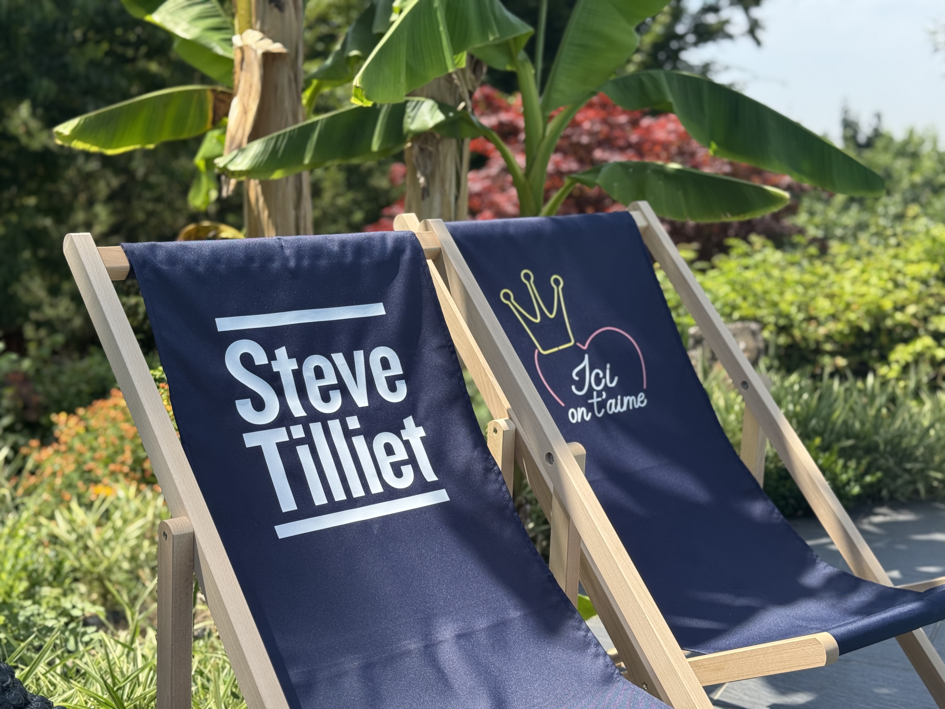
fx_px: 1310
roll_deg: -0.8
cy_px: 354
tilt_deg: -9.1
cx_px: 472
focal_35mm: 48
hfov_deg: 39.7
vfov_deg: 30.3
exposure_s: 1/1560
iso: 64
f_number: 1.78
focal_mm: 6.76
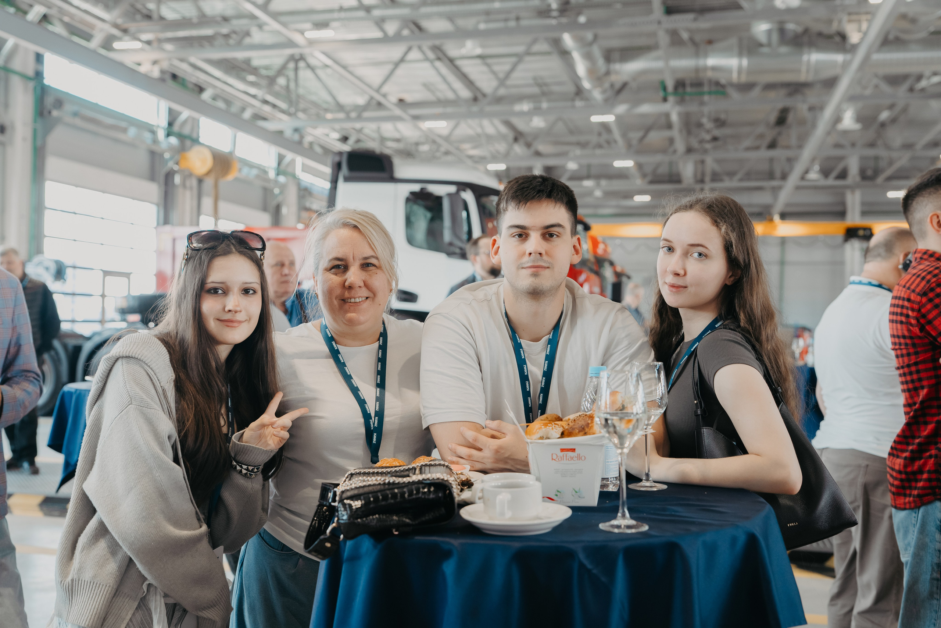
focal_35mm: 35
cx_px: 470
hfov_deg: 54.4
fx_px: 915
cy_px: 314
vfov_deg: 37.9
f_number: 3.2
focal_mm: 35
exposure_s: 1/125
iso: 500
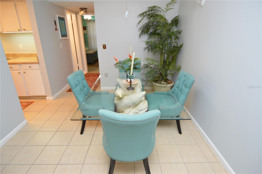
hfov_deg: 90.1
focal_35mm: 18
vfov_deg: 67.3
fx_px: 131
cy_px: 87
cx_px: 131
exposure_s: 1/60
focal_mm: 12
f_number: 4
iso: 450
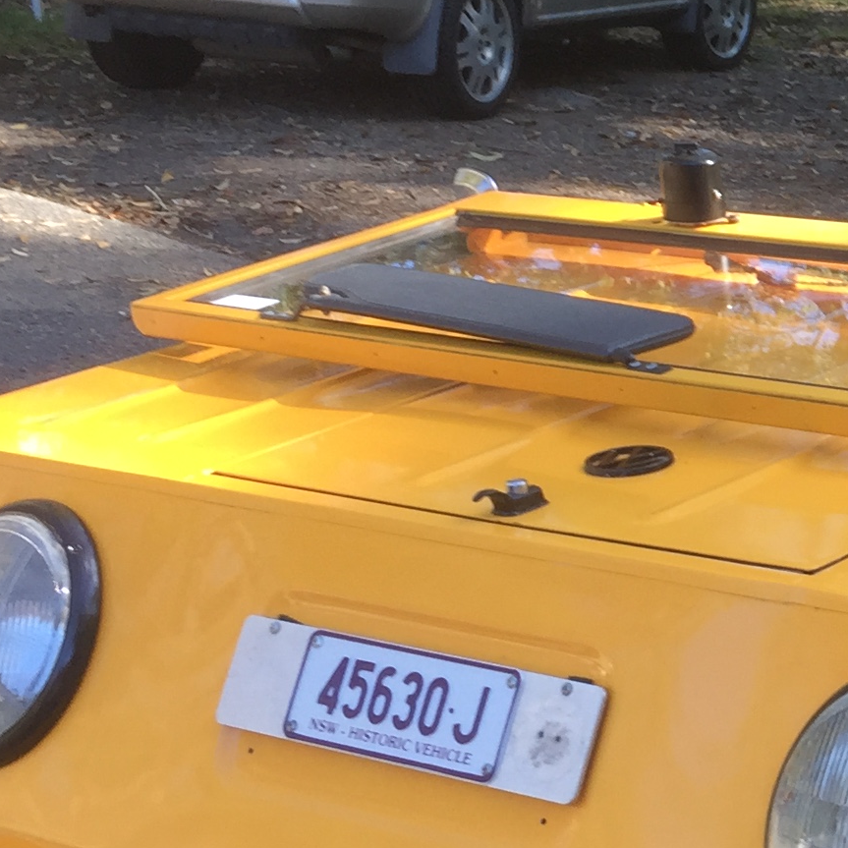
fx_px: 2688
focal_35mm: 97
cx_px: 1247
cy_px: 404
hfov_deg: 16.4
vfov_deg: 17.9
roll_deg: -2.2
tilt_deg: -10.9
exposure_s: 1/153
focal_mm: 4.15
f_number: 2.2
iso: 32
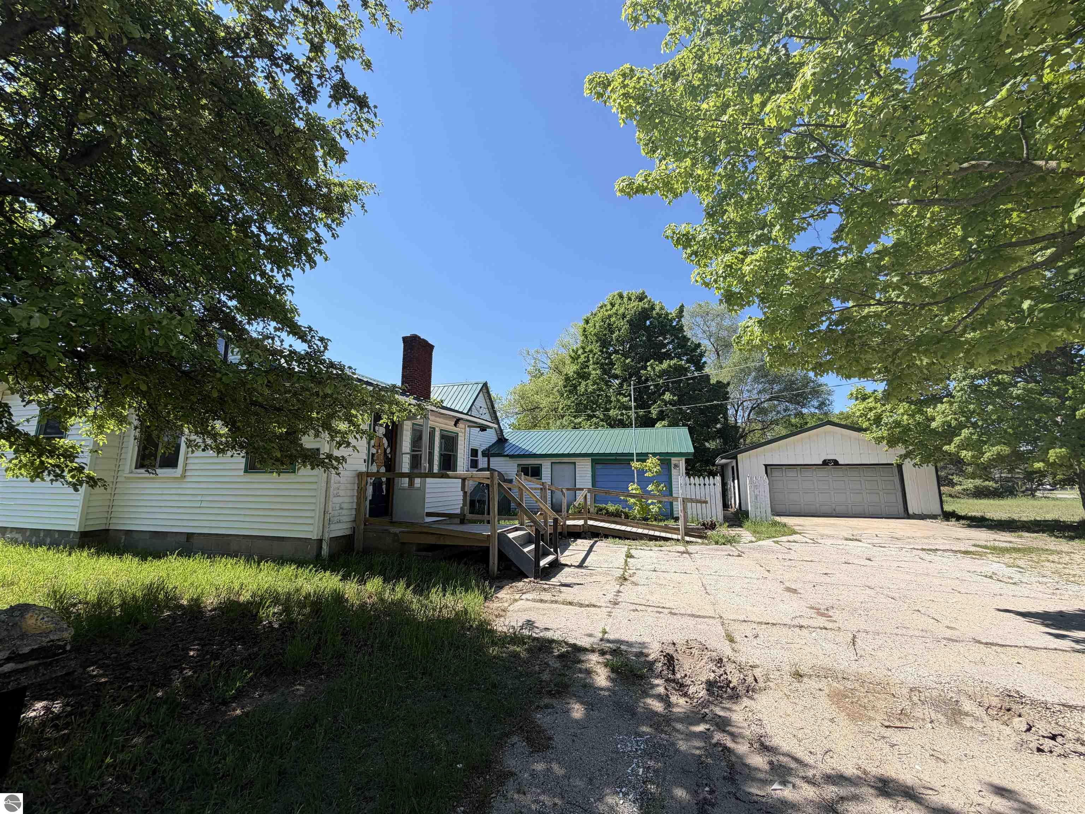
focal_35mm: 14
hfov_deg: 102.1
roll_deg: +0.2
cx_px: 542
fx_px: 439
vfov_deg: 85.7
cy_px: 407
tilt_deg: +9.8
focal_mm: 2.22
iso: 32
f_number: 2.2
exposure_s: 1/770
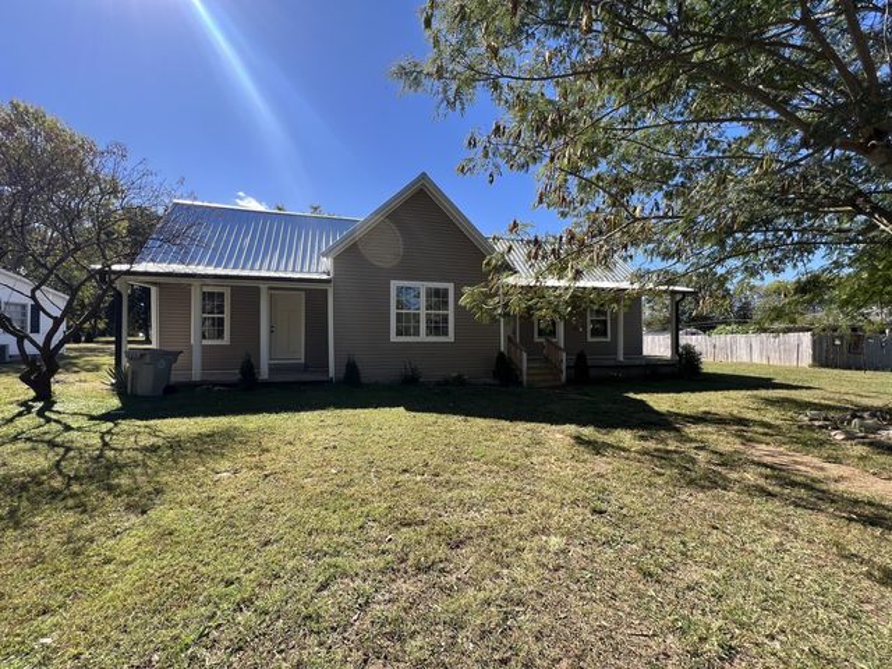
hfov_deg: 106.2
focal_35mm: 13
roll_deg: -0.7
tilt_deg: +0.0
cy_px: 334
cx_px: 446
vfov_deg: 89.9
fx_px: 335
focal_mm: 1.57
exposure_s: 1/317
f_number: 1.8
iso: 32
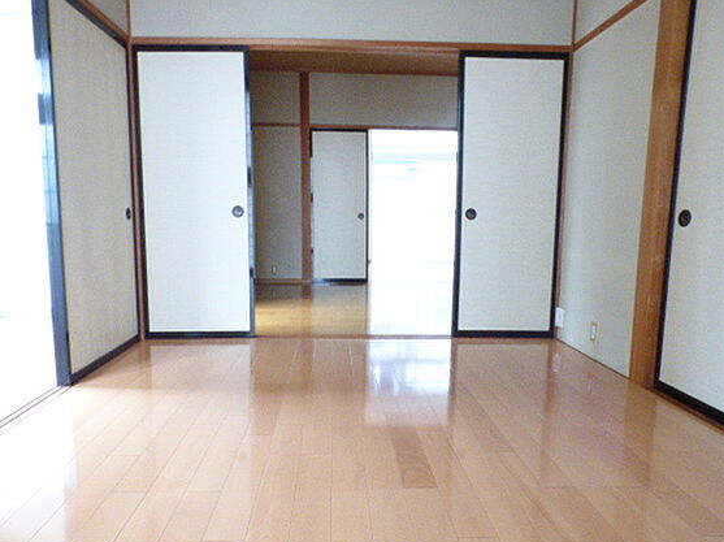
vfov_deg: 58.8
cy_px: 269
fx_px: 481
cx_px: 374
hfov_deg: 73.9
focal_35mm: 23
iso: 500
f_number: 8
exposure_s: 1/4
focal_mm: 3.58
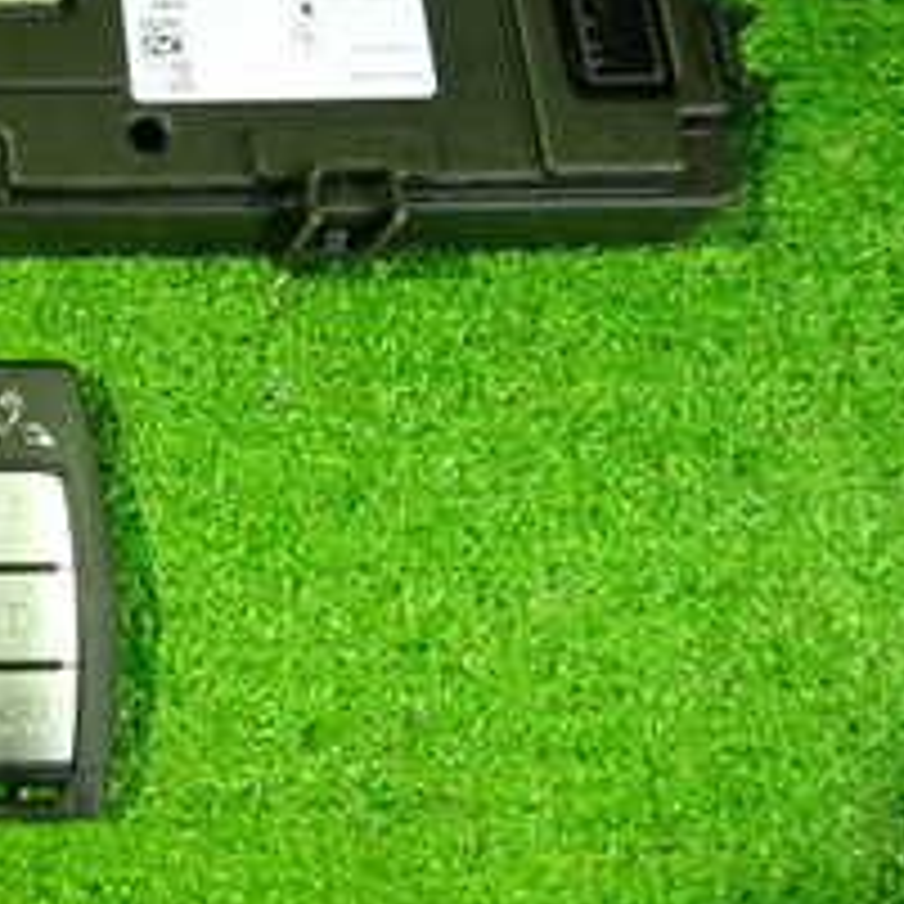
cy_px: 67
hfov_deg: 23.1
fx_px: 1950
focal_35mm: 66
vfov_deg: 25.2
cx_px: -279
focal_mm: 4.5
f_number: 2
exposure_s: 1/25
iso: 800
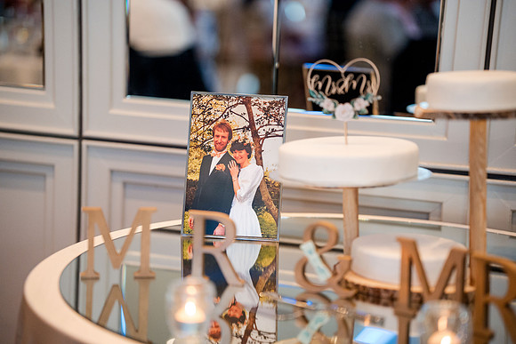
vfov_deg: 16.1
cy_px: 172
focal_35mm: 85
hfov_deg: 23.9
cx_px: 258
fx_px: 1219
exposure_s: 1/500
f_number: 1.4
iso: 2500
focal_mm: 85
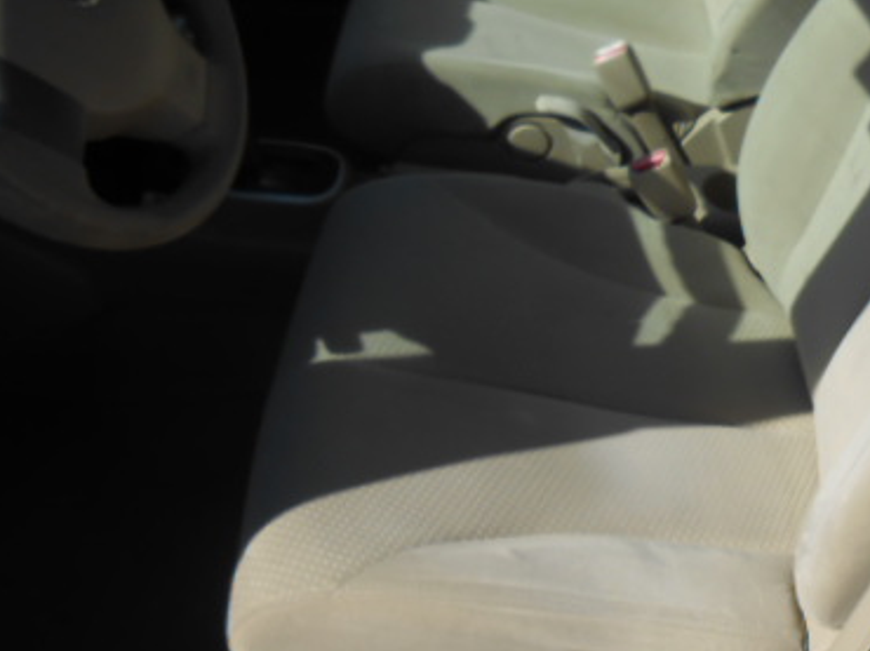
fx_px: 1130
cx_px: 665
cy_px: 282
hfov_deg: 40.7
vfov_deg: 32.1
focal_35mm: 45
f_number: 3.5
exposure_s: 1/800
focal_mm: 4.6
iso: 80
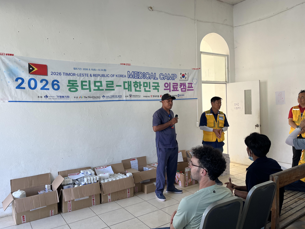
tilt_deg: -1.1
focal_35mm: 27
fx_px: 238
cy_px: 110
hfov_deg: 65.3
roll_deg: +1.6
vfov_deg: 51.3
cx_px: 158
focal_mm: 5.1
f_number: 1.6
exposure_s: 1/100
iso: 64
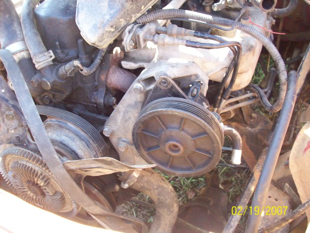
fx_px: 331
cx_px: 155
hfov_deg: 50.1
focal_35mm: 37
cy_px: 116
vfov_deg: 38.7
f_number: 2.8
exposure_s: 1/90
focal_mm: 6.2
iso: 200
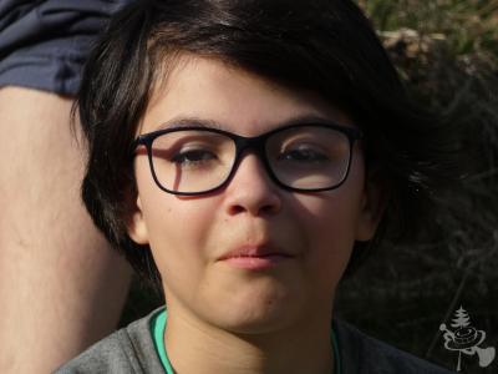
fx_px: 17005
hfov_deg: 1.7
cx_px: 249
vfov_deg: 1.3
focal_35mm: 1182
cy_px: 187
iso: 80
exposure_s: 1/640
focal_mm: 211.8
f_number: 5.8
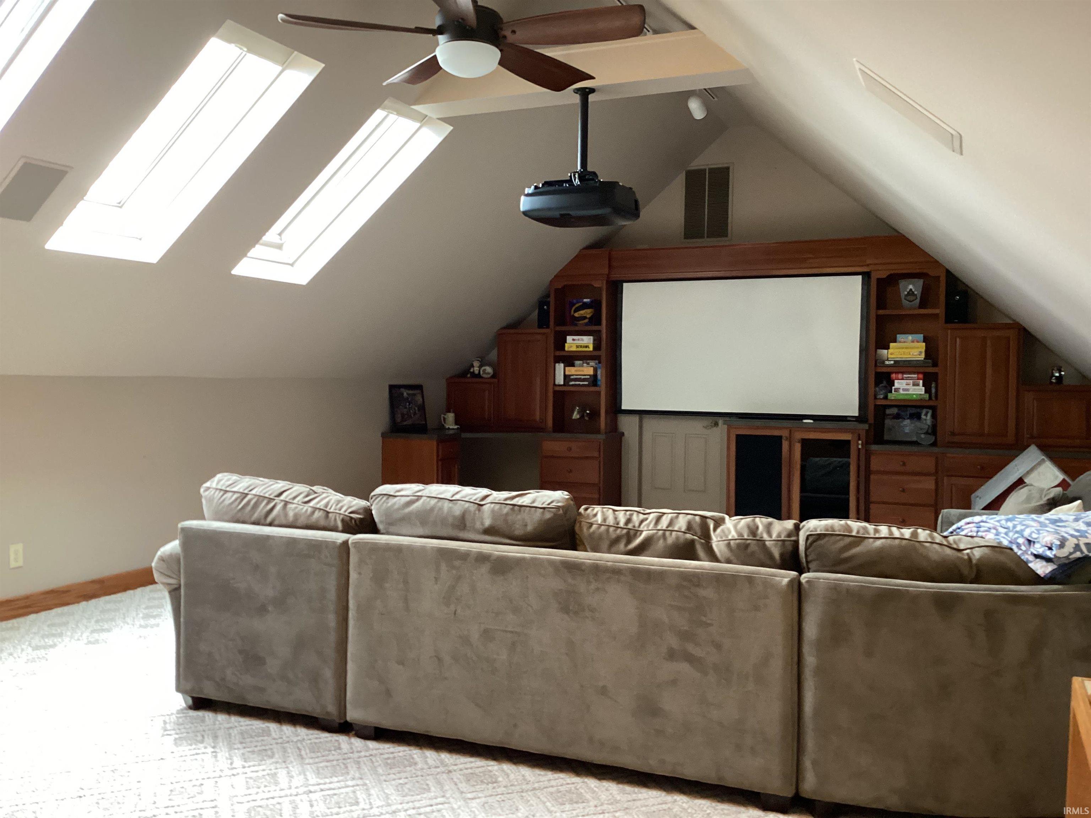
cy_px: 409
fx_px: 977
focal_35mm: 31
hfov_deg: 58.4
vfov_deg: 45.4
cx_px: 546
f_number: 2.4
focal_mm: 3.3
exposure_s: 1/30
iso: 320
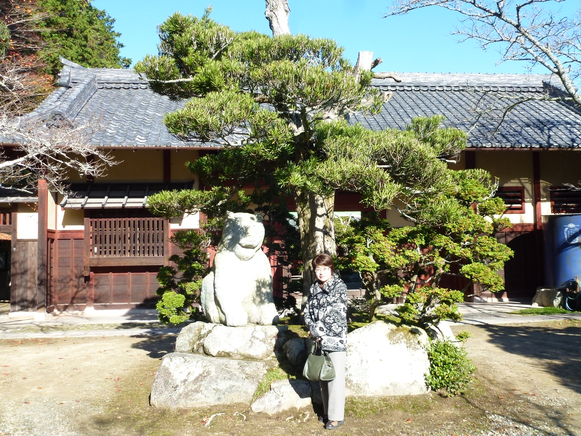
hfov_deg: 55.4
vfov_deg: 42.9
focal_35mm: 33
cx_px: 290
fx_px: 554
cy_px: 218
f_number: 4
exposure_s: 1/250
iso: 100
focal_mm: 5.9
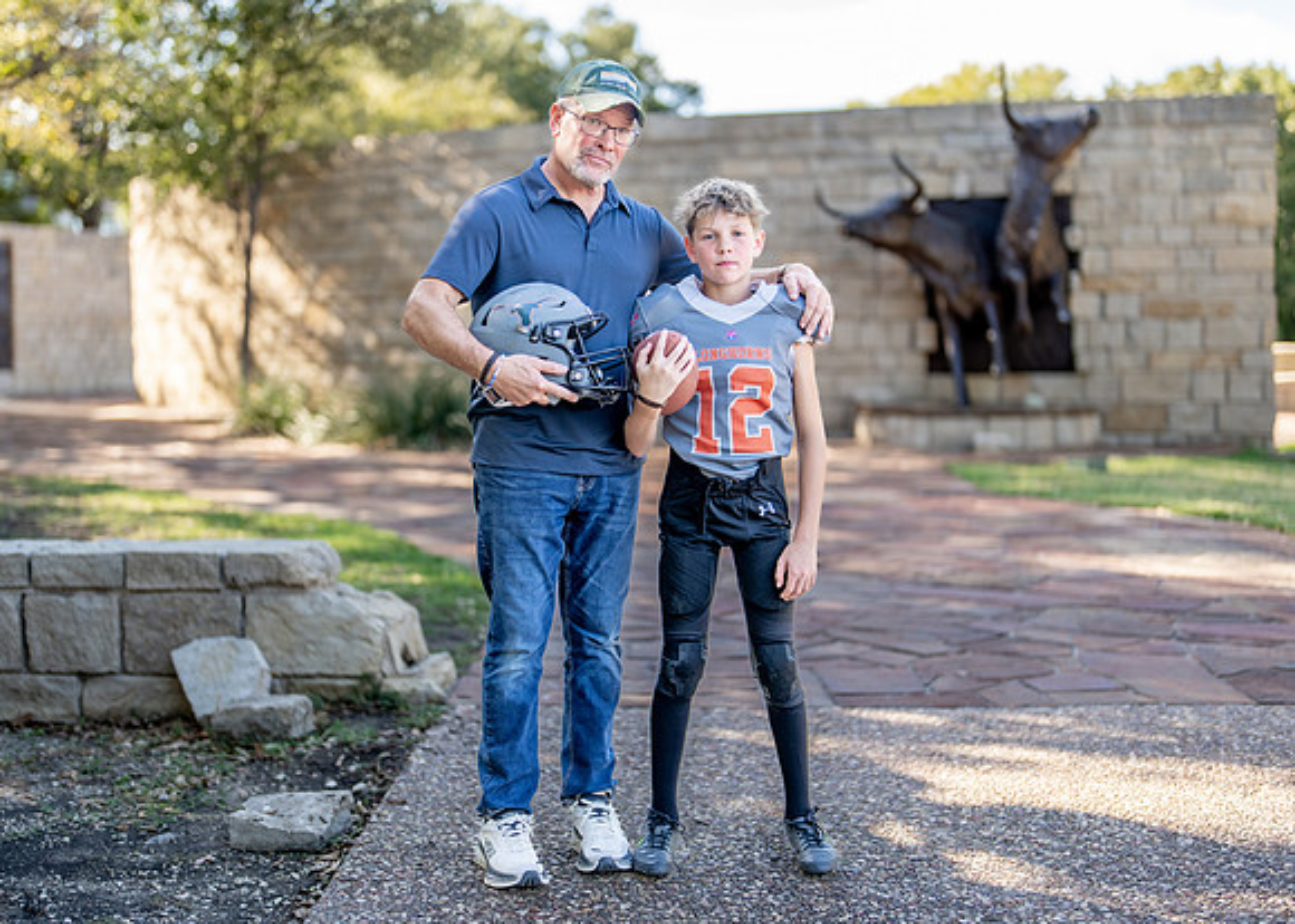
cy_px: 473
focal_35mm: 54
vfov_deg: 26.0
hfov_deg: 35.9
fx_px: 1998
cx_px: 646
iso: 100
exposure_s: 1/1000
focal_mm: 50
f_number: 1.2
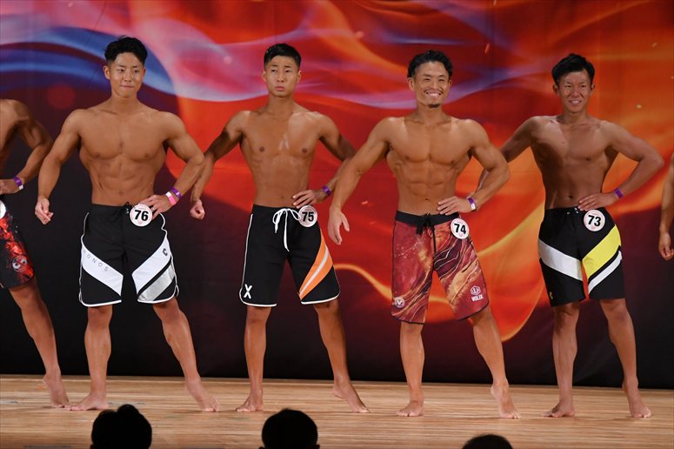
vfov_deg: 5.7
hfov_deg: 8.6
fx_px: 4491
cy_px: 224
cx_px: 337
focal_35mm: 240
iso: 3200
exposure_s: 1/400
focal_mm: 160
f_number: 5.6
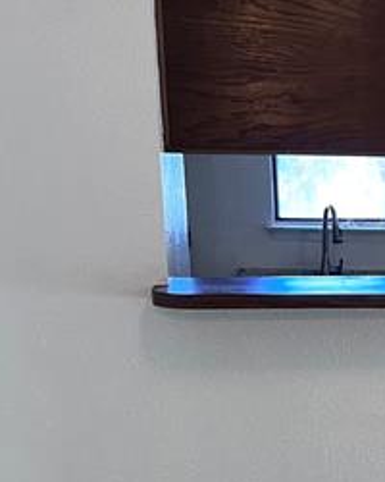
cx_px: 493
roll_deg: -0.5
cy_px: 416
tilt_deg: -9.8
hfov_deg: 18.4
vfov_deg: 23.9
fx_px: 1111
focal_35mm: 78
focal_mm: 5.7
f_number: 1.5
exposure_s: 1/60
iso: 160
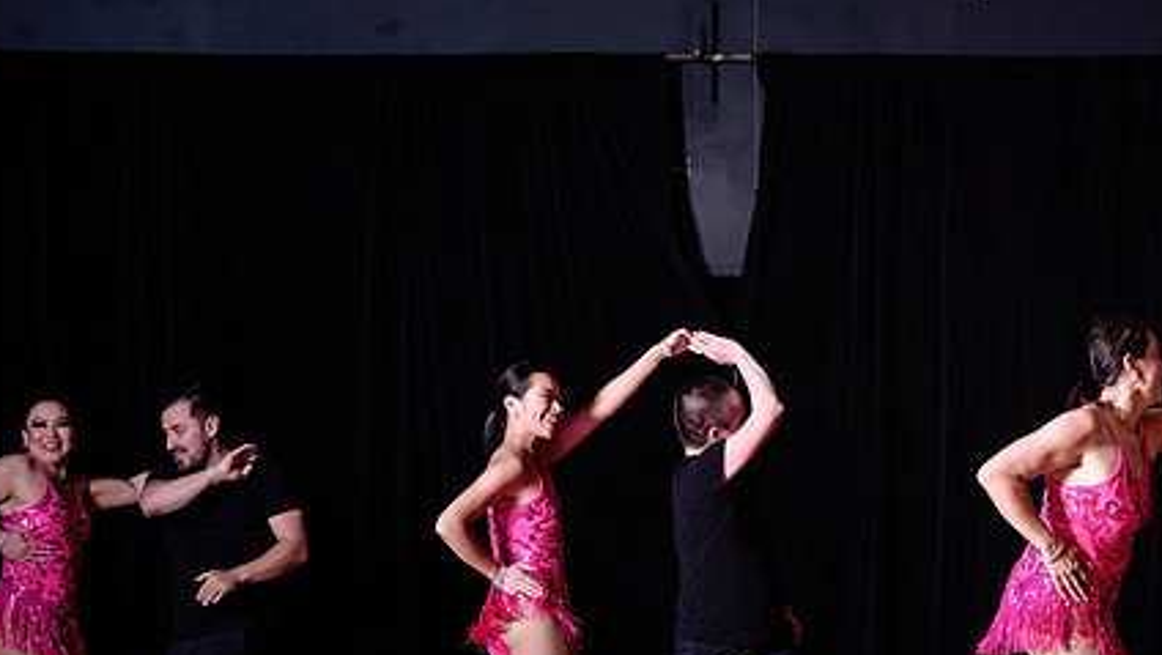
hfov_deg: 18.1
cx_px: 806
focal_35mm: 118
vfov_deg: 10.3
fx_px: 3638
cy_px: 429
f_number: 3.2
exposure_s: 1/160
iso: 400
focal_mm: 70
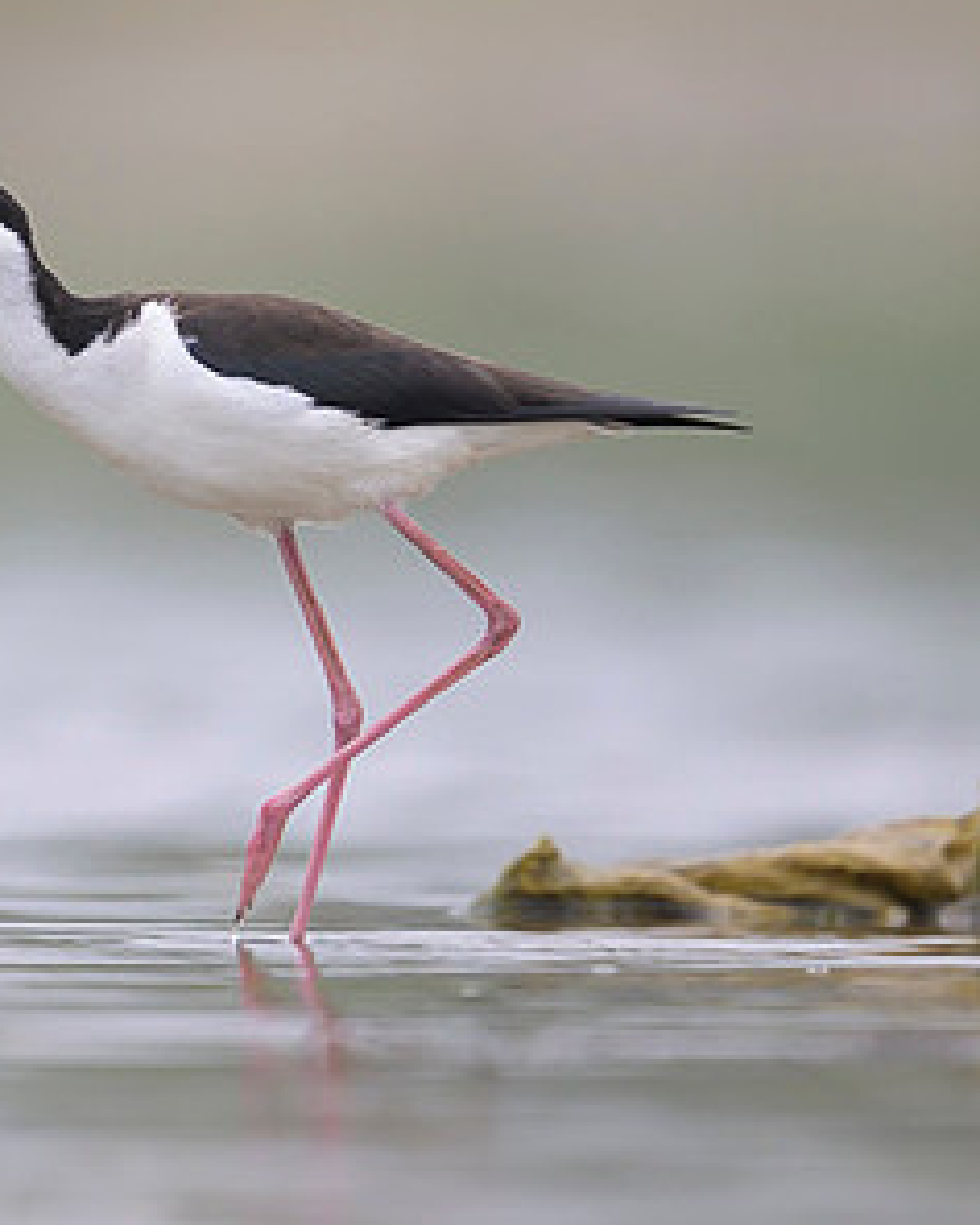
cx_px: 307
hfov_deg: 1.2
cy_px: 346
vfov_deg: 1.5
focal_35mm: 1264
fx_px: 45803
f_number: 4
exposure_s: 1/1600
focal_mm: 560
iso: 640
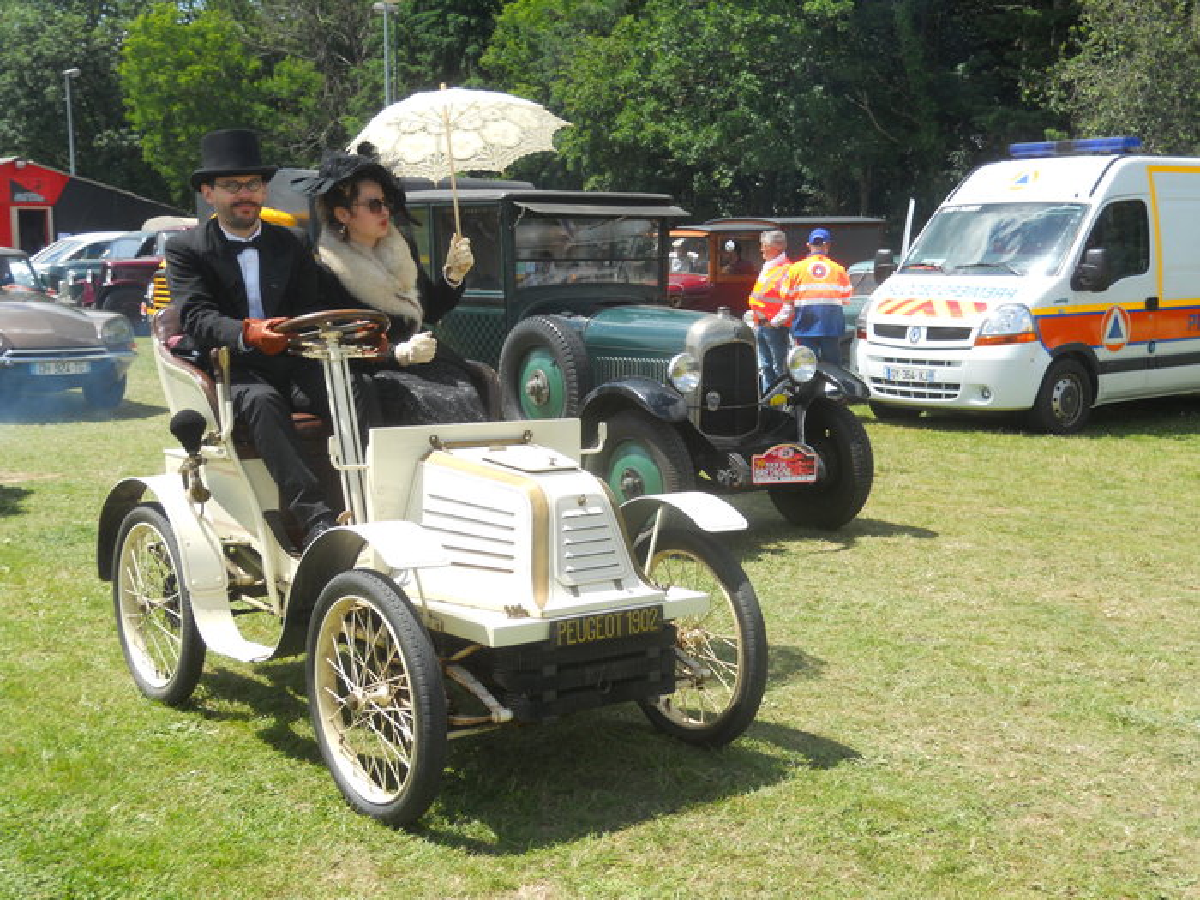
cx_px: 600
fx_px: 1421
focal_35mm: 41
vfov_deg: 35.1
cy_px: 450
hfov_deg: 45.8
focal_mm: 7.3
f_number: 3.2
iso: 80
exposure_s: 1/640
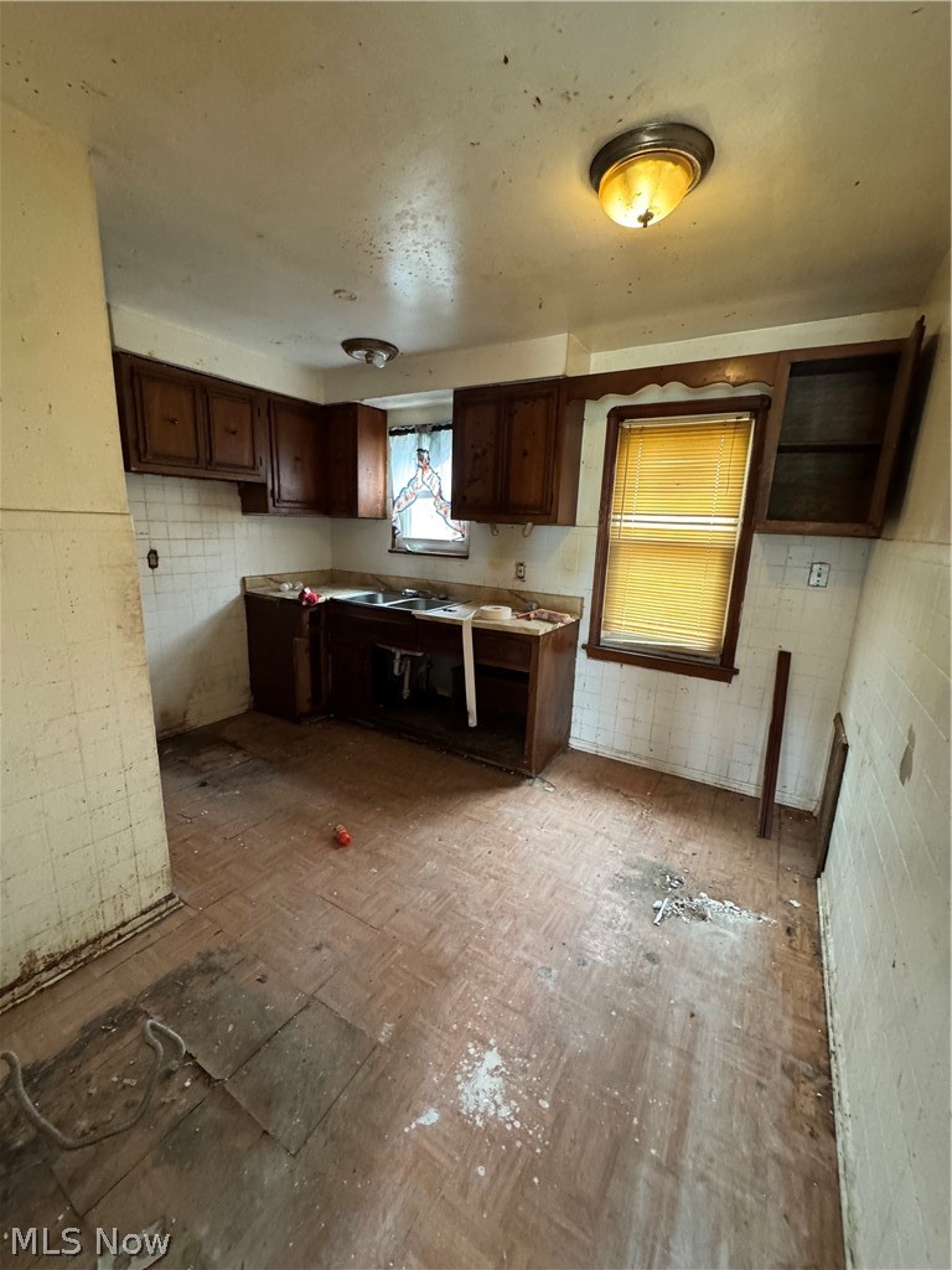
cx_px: 476
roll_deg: -1.8
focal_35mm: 14
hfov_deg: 85.7
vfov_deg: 102.1
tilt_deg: -12.6
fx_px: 513
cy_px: 635
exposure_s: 1/60
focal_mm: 2.22
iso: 640
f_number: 2.2
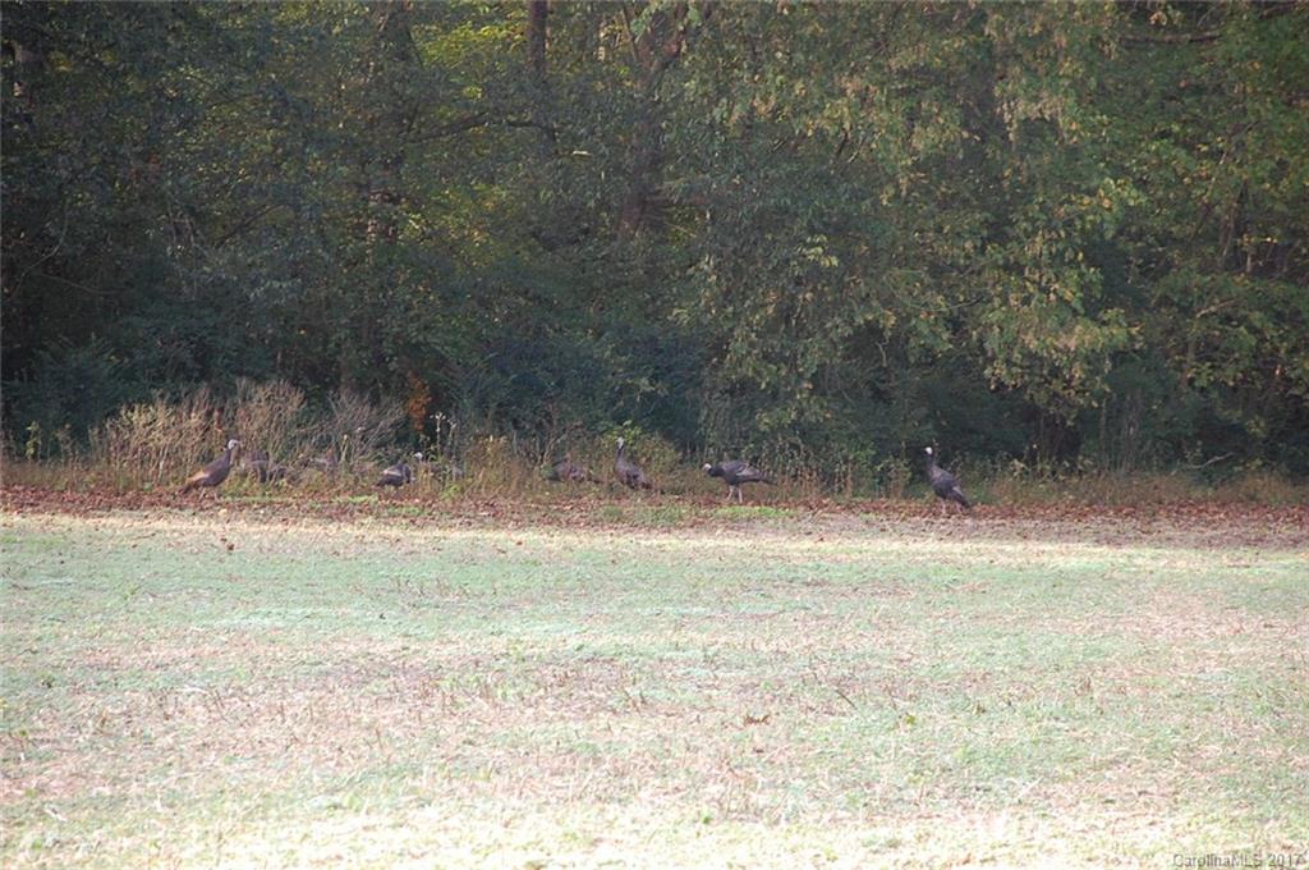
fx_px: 7354
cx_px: 654
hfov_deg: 10.2
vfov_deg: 6.8
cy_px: 435
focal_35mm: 202
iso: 400
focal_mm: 135
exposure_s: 1/80
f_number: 5.6
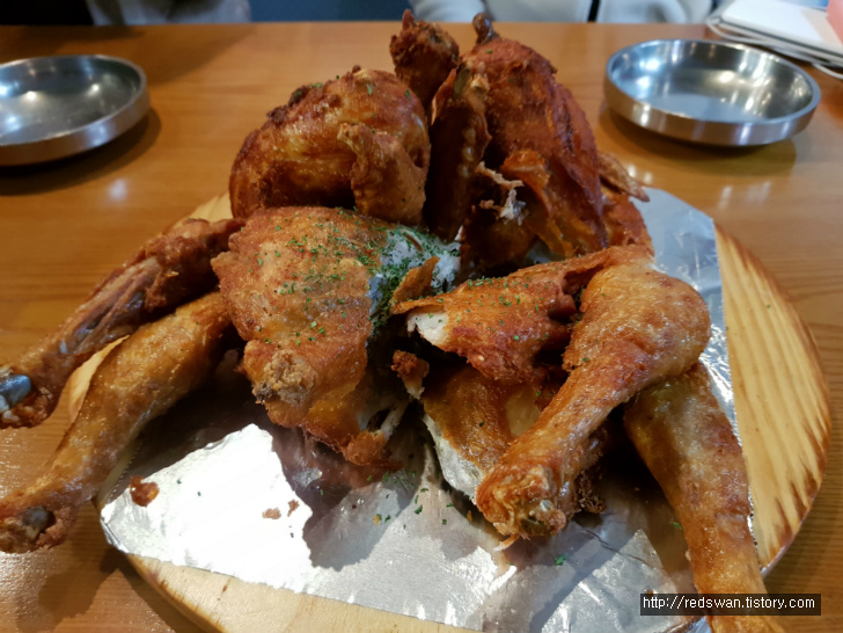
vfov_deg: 53.1
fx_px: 633
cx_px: 422
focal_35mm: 26
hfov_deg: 67.3
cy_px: 316
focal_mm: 4.2
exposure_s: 1/12
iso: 200
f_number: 1.7
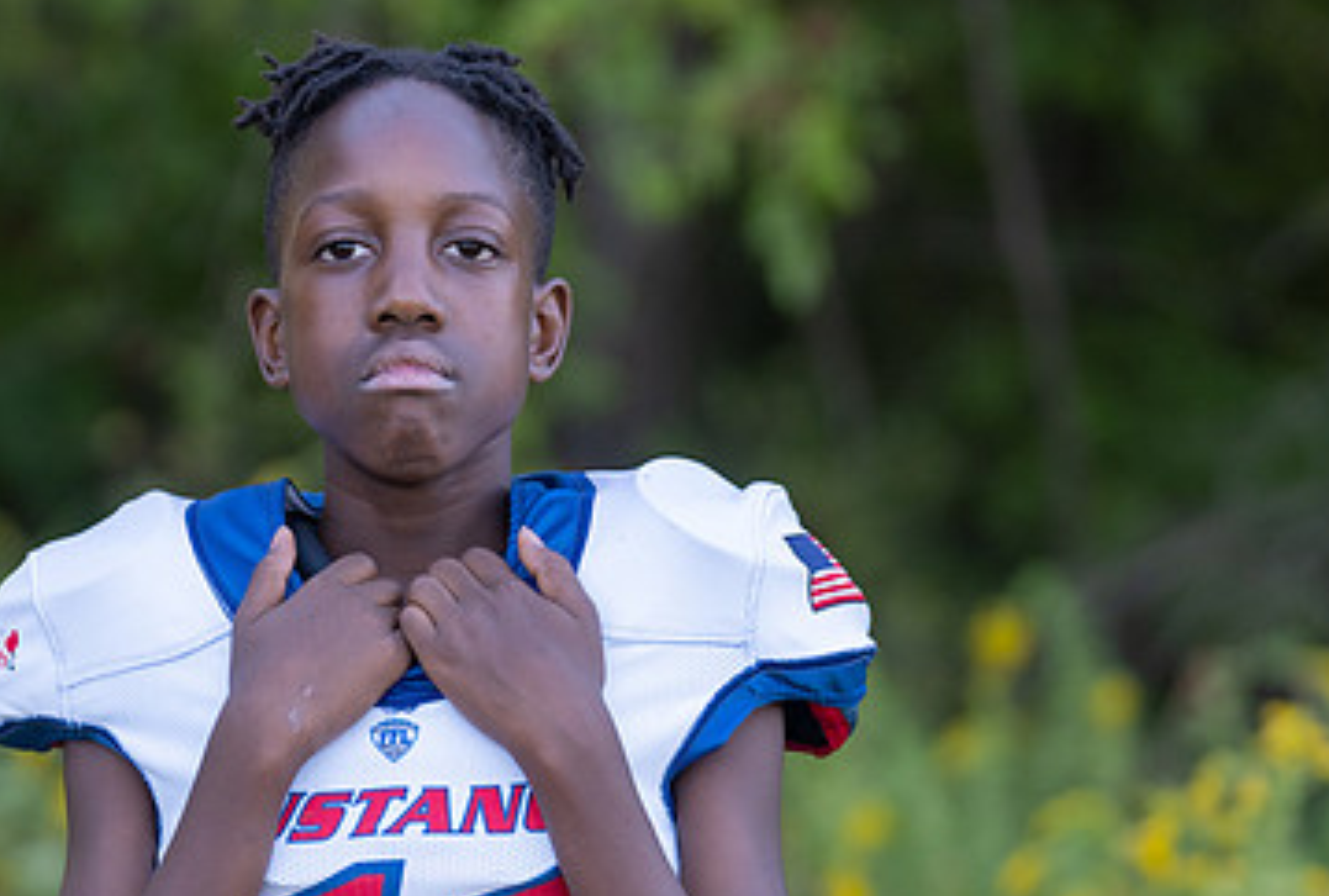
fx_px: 7297
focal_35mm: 197
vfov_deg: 7.0
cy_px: 594
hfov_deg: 10.4
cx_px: 404
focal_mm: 109
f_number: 2.8
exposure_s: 1/320
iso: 320
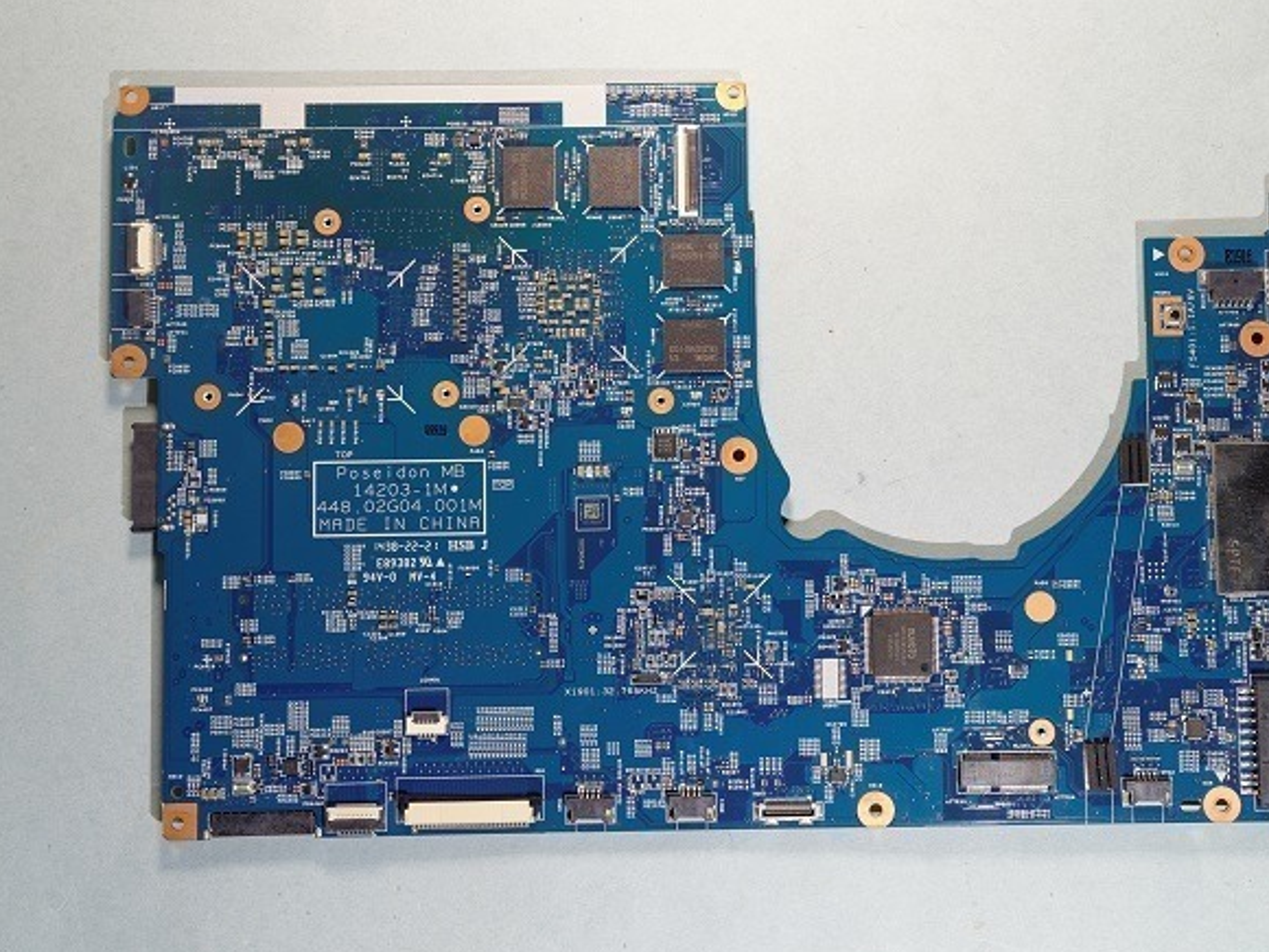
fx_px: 1503
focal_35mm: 41
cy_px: 440
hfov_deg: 45.6
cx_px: 729
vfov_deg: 35.1
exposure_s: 1/5
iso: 100
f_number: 8
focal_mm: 22
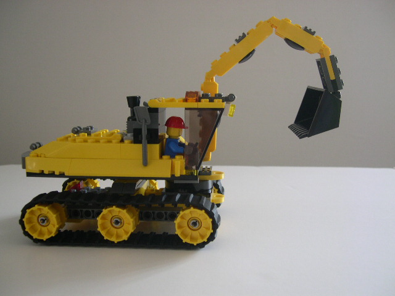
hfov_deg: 49.0
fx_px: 434
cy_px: 148
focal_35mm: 38
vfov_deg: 37.7
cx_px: 198
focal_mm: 8
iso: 125
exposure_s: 1/4.7
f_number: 2.8
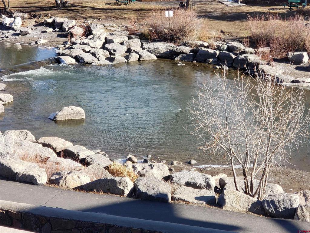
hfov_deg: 36.8
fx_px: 466
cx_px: 155
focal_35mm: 52
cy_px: 116
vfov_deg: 28.0
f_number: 2.4
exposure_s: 1/315
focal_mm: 6
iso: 32
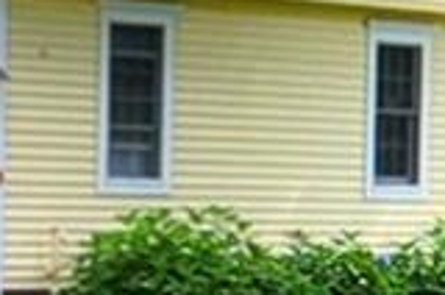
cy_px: 182
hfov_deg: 16.5
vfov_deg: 11.9
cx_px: -189
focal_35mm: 115
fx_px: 1419
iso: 400
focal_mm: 12
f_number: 7.1
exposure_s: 1/320
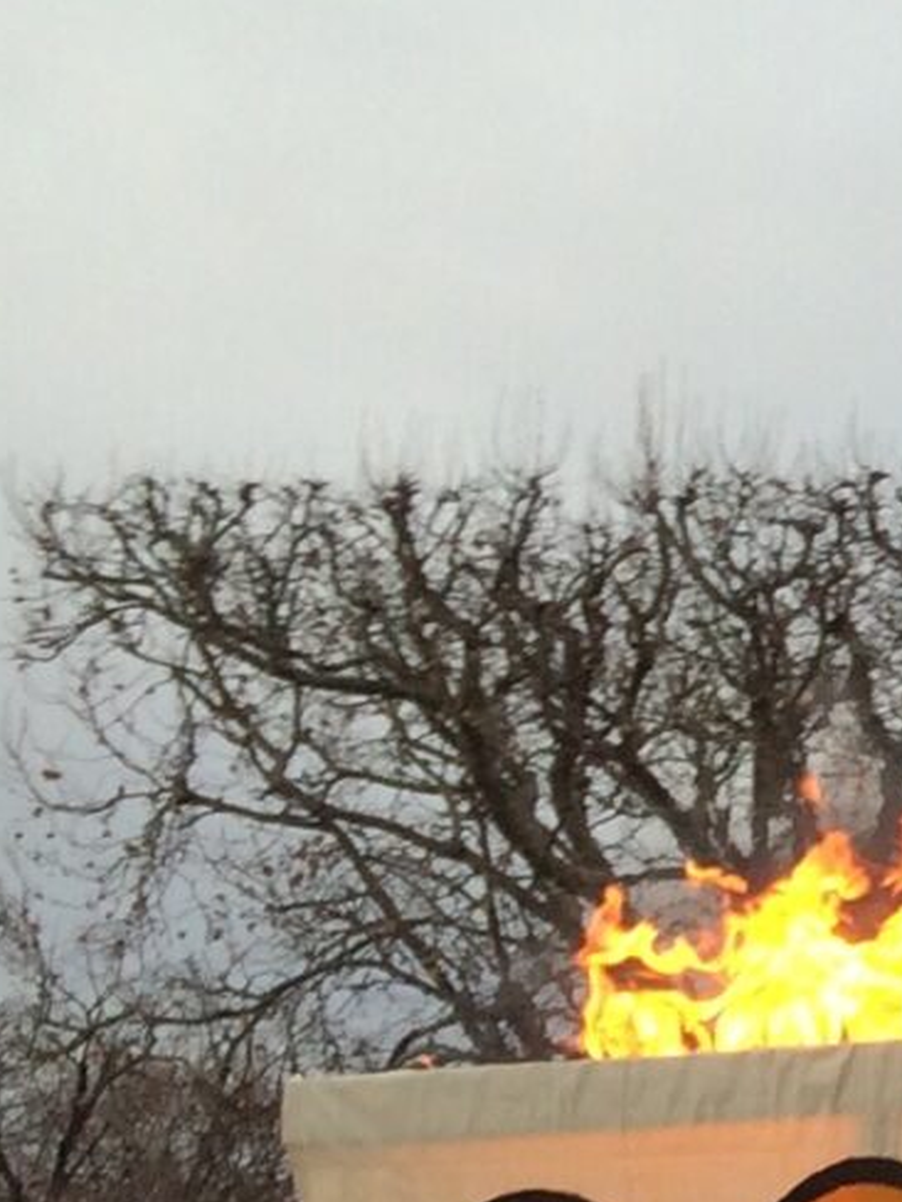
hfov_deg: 8.0
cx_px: 2945
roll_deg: +1.3
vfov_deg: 12.9
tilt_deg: +8.5
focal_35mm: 152
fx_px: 5281
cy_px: 956
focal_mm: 4.15
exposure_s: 1/222
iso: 32
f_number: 2.2
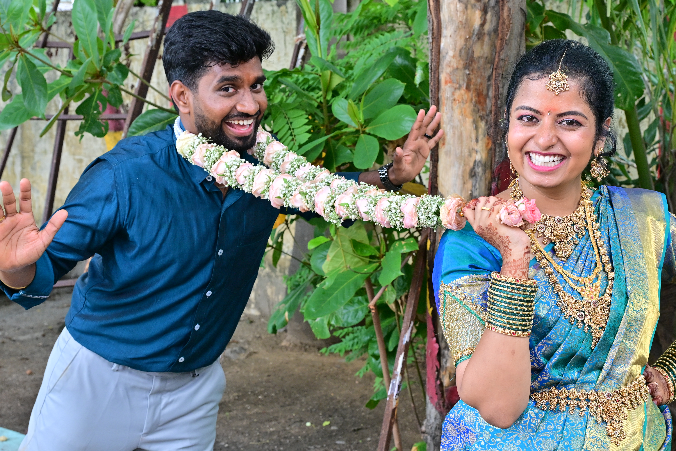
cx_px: 389
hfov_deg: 33.3
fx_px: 1127
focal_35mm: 60
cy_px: 230
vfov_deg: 22.6
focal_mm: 44
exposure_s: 1/125
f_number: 8
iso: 500
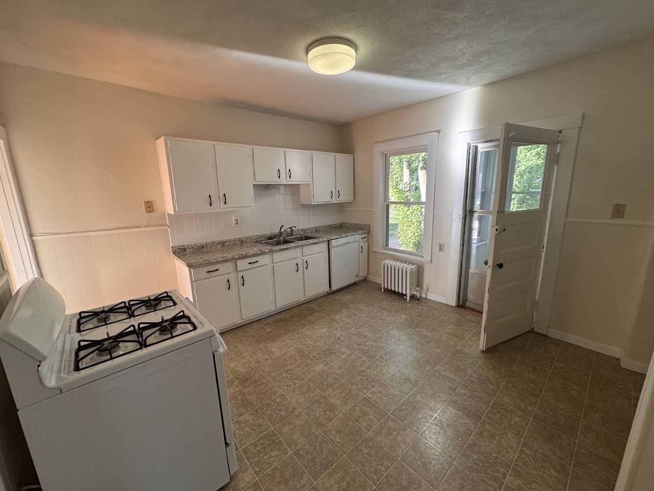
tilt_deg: -12.4
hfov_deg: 102.1
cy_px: 246
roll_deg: +1.7
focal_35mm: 14
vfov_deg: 85.7
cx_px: 327
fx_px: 265
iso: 200
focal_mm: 2.22
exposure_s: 1/120
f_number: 2.2
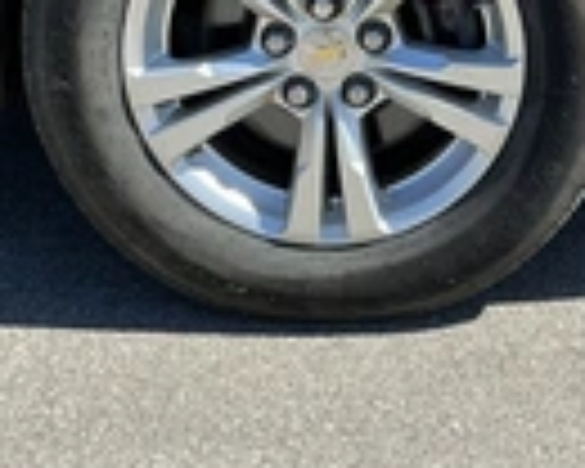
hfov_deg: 22.3
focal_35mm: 84
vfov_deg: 17.1
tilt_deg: -12.1
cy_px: -158
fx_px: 1454
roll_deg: -0.4
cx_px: 504
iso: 25
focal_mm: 3
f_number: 1.8
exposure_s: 1/1144
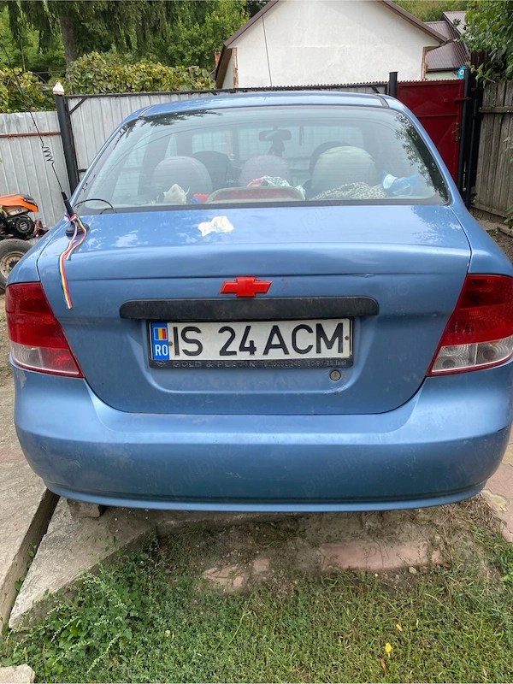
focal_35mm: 26
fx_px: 514
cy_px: 342
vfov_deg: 67.3
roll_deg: +3.2
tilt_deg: -19.8
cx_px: 256
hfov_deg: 53.1
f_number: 1.8
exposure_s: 1/877
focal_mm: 4.25
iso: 32
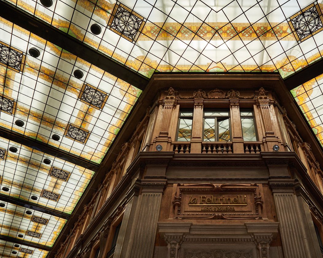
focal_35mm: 28
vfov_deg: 51.3
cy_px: 151
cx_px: 215
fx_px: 268
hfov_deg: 60.7
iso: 200
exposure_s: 1/200
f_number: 5.6
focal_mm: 21
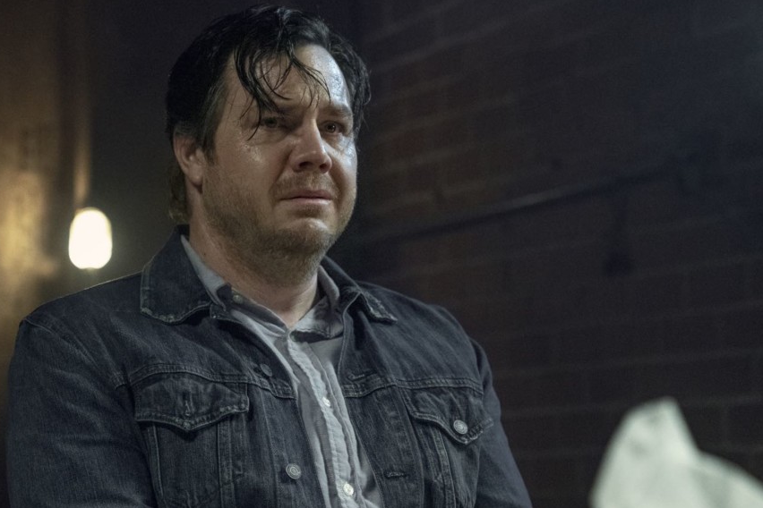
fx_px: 1844
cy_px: 301
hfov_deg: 23.3
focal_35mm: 87
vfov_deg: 15.7
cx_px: 271
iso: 8000
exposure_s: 1/100
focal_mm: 65
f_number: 3.5
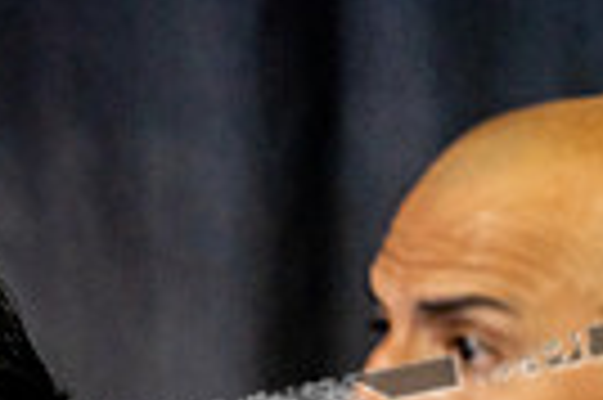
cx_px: -274
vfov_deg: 2.1
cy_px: 578
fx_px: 10857
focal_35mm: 649
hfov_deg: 3.2
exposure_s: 1/800
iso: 4000
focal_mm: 150
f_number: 2
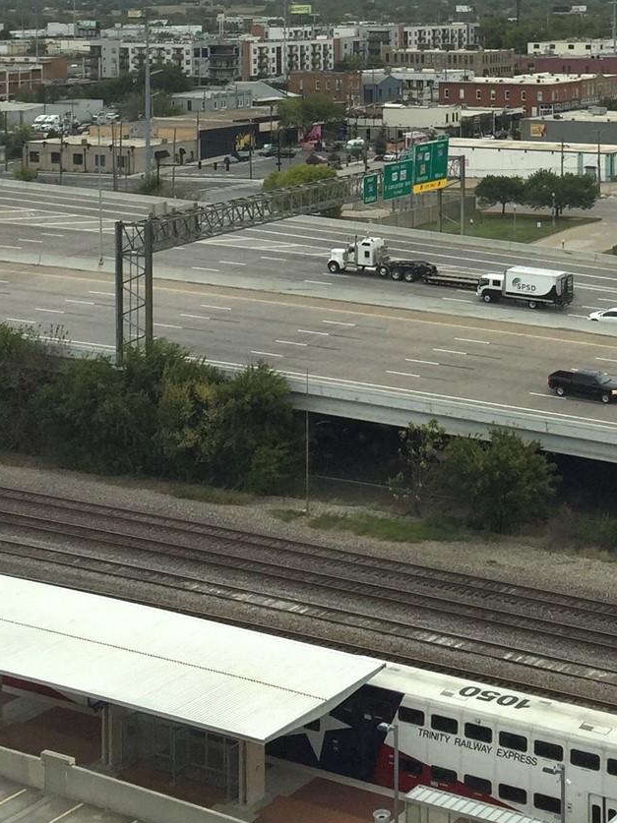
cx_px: 484
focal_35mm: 71
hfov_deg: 20.5
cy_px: 93
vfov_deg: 26.6
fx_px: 1689
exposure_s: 1/1236
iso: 32
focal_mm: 4.15
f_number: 2.2
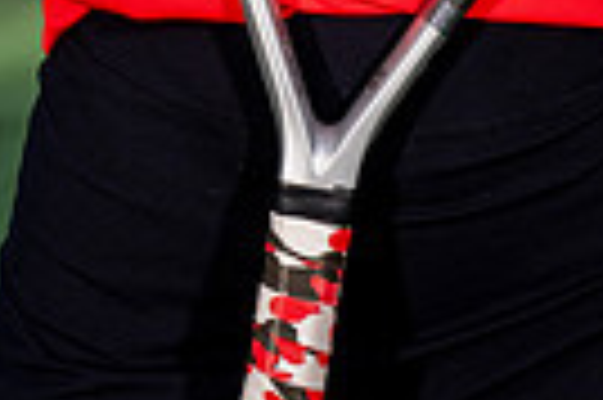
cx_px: 374
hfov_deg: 9.6
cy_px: -562
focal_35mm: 215
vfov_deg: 6.1
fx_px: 3597
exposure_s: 1/1250
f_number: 4
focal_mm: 64
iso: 100
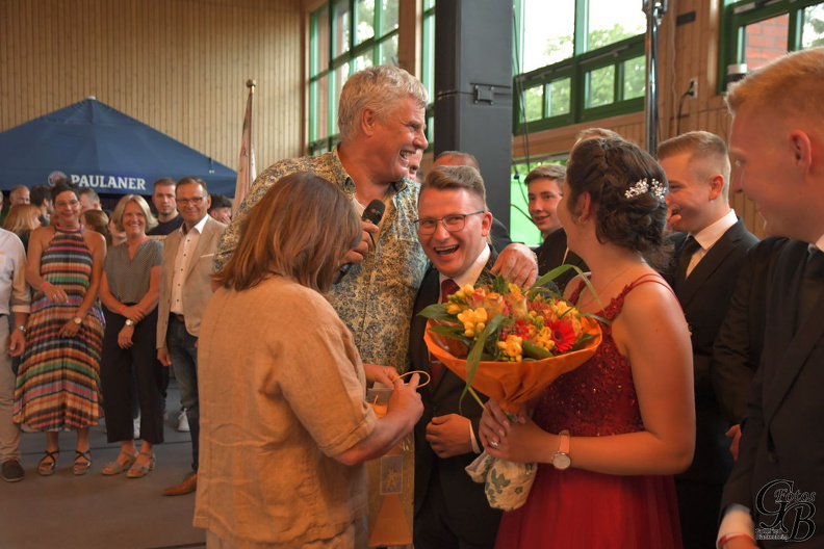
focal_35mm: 39
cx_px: 412
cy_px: 274
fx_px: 893
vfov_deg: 34.2
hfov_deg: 49.6
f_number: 3.2
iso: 1250
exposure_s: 1/200
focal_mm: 26
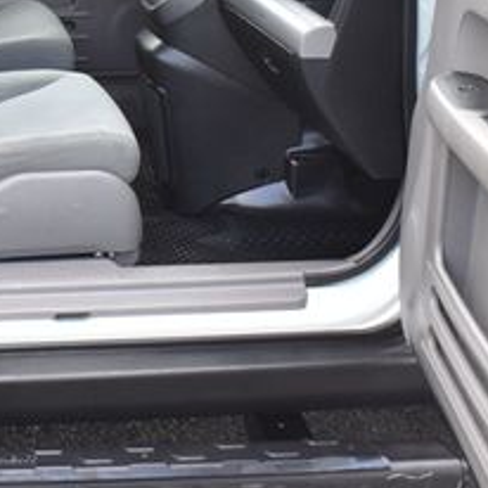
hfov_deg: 17.5
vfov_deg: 17.9
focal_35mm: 95
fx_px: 1515
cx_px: -92
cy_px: 26
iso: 400
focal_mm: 24
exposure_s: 1/125
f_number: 7.1
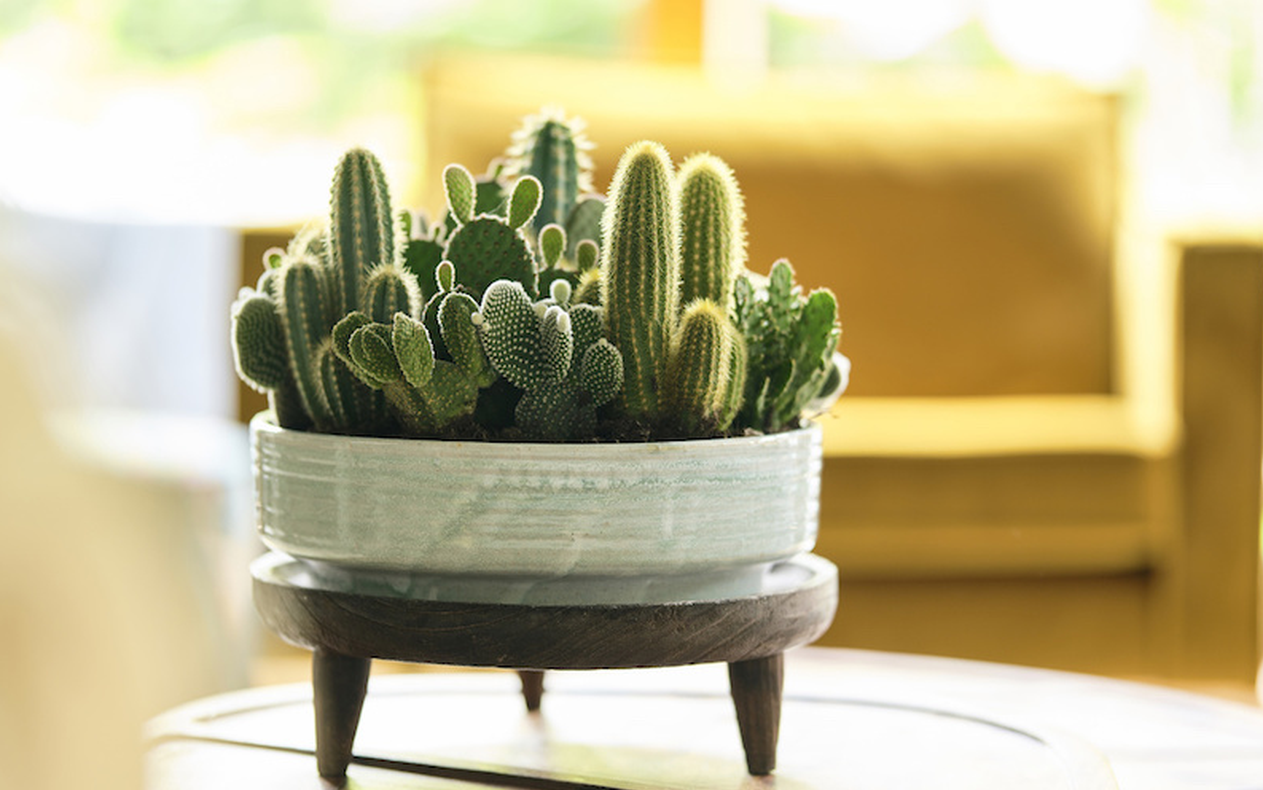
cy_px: 413
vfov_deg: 12.1
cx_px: 632
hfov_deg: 19.3
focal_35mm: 108
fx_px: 3718
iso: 160
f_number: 1.4
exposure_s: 1/15
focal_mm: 105
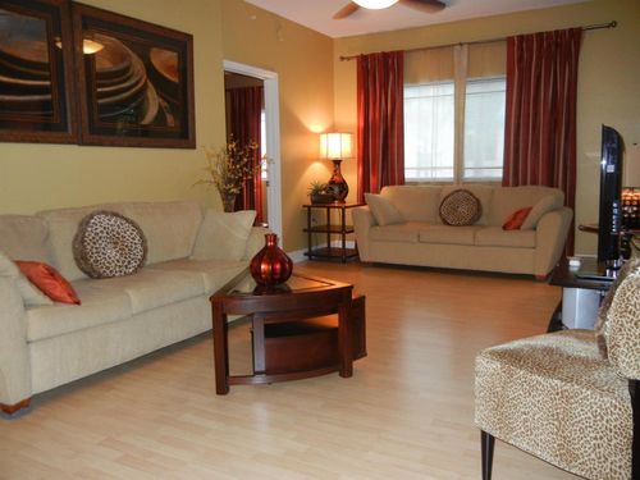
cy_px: 240
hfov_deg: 60.0
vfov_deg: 46.8
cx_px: 320
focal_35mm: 30
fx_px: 555
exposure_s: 1/30
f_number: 3.5
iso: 387
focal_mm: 5.4
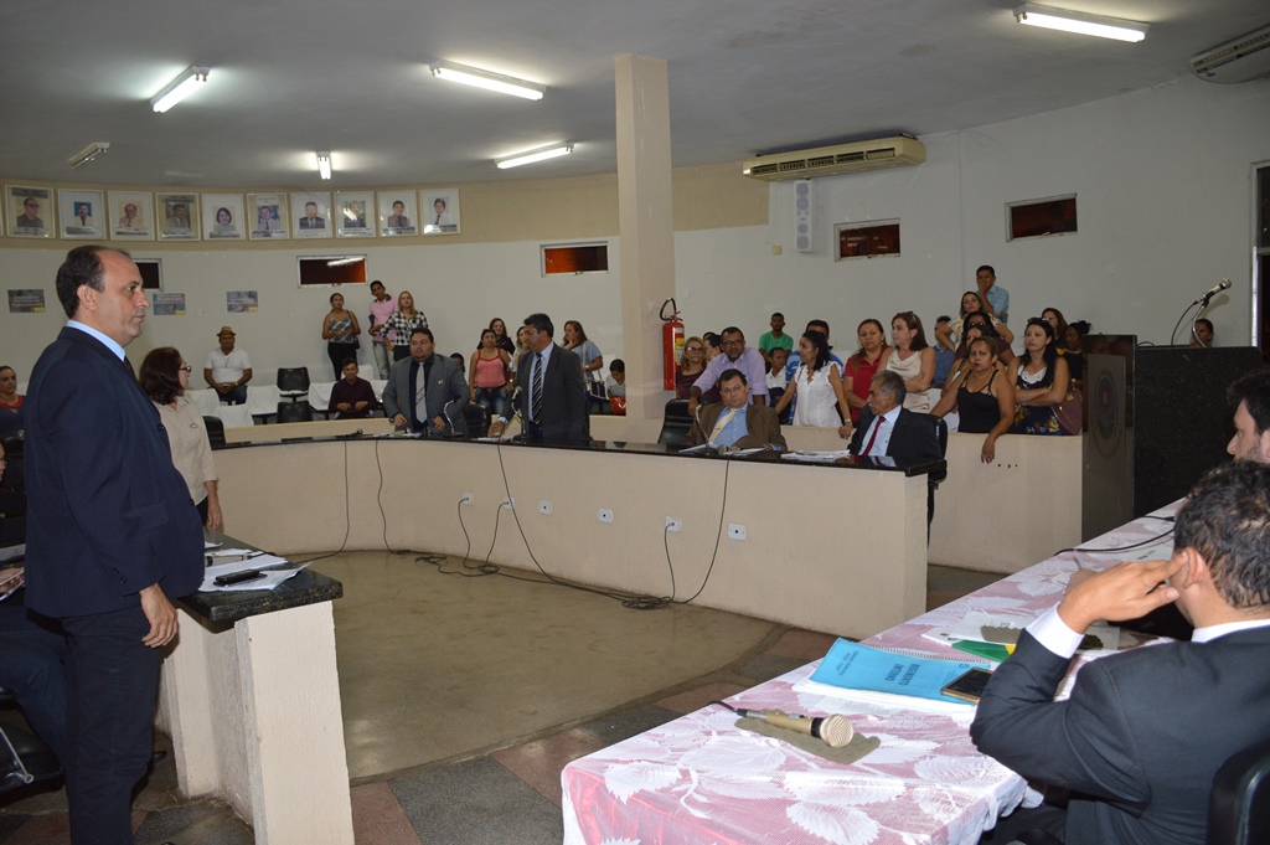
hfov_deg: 67.4
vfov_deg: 47.9
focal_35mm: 27
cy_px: 422
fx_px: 952
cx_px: 635
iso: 400
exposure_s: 1/60
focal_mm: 18
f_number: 3.5
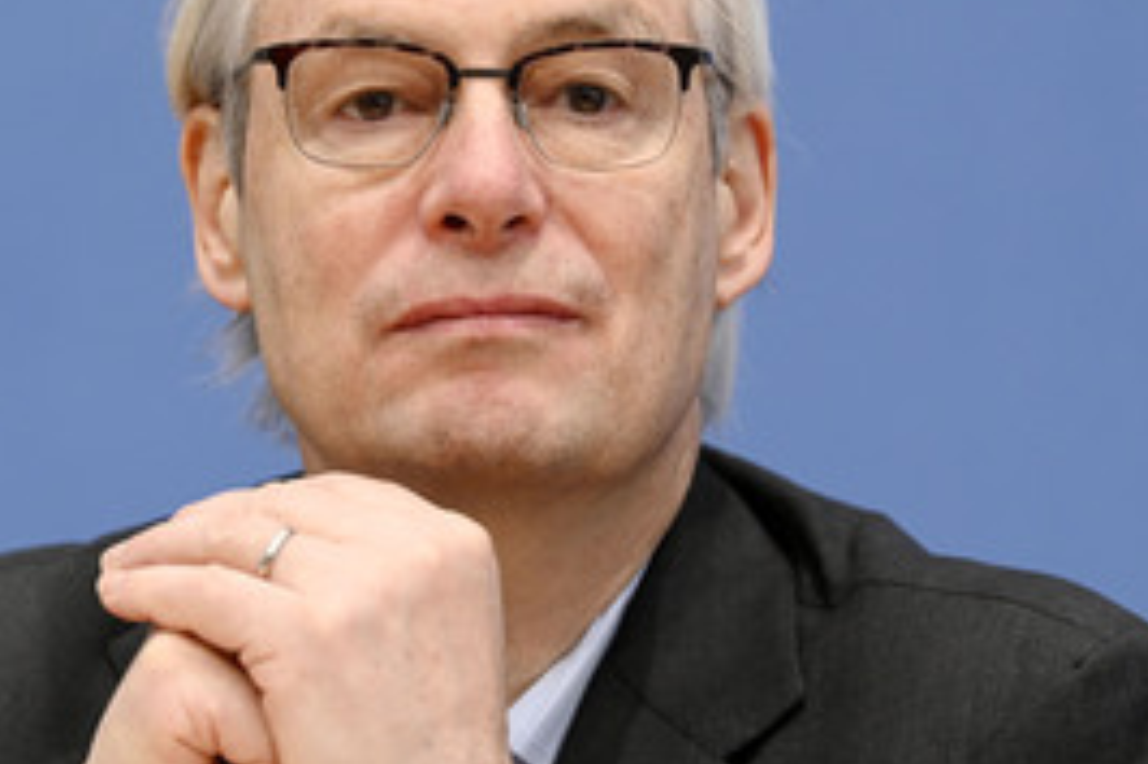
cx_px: 347
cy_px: 285
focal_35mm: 288
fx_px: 9178
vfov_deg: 4.8
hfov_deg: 7.2
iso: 2500
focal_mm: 170
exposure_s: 1/500
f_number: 5
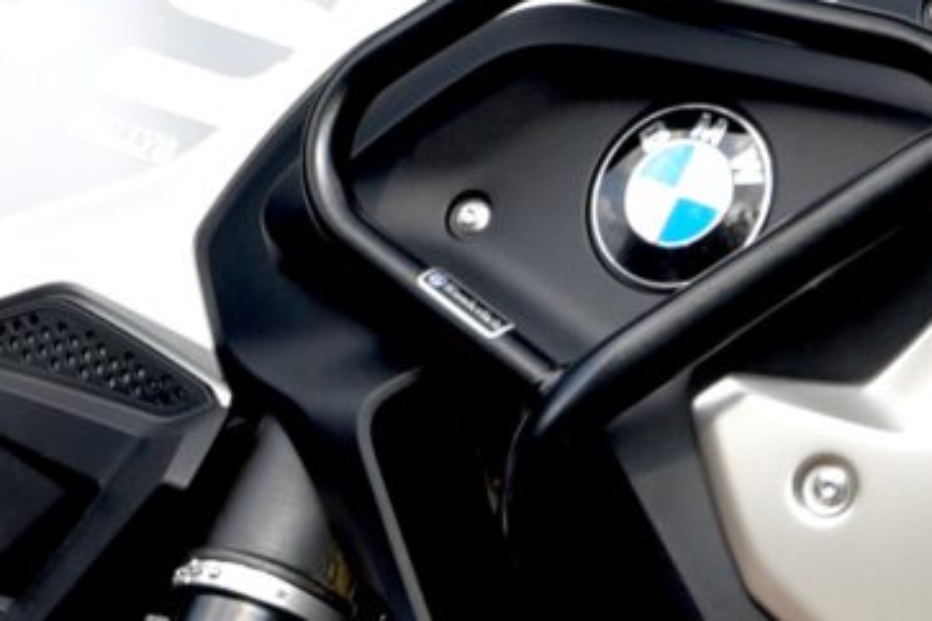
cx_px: -5
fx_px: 11882
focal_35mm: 459
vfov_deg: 3.0
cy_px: 679
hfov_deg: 4.5
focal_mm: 65
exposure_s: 1/100
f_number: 5
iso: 100
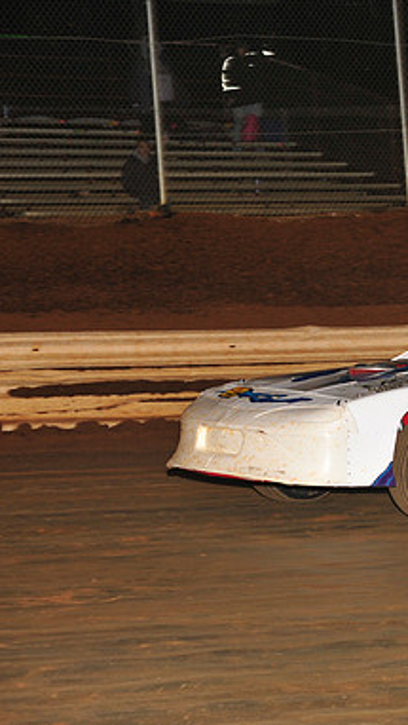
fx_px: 3210
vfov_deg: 12.9
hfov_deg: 7.2
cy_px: 361
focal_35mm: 167
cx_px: 548
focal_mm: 105
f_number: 6.3
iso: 800
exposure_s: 1/250
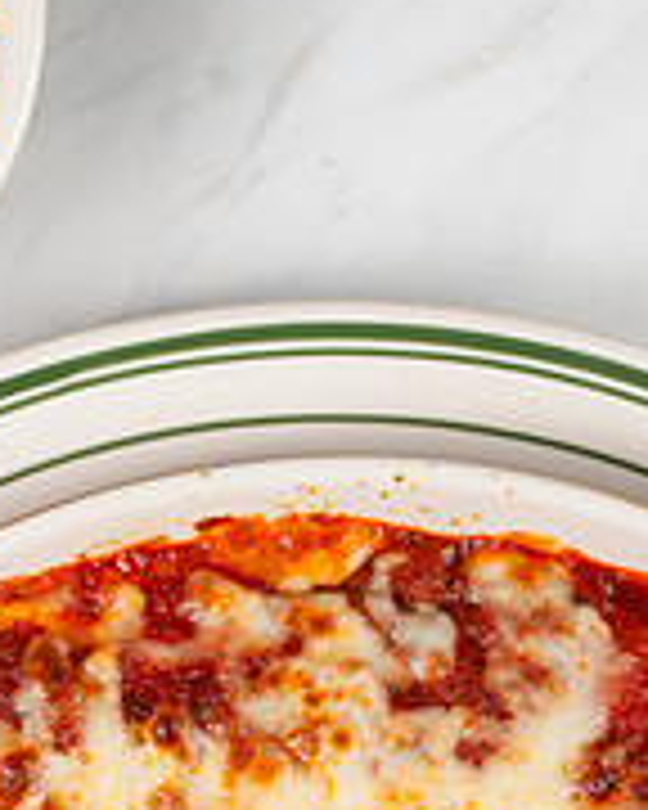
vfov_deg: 9.4
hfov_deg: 7.5
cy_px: 589
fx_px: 4938
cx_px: 288
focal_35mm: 206
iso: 200
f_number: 13
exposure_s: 1/250
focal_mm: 50
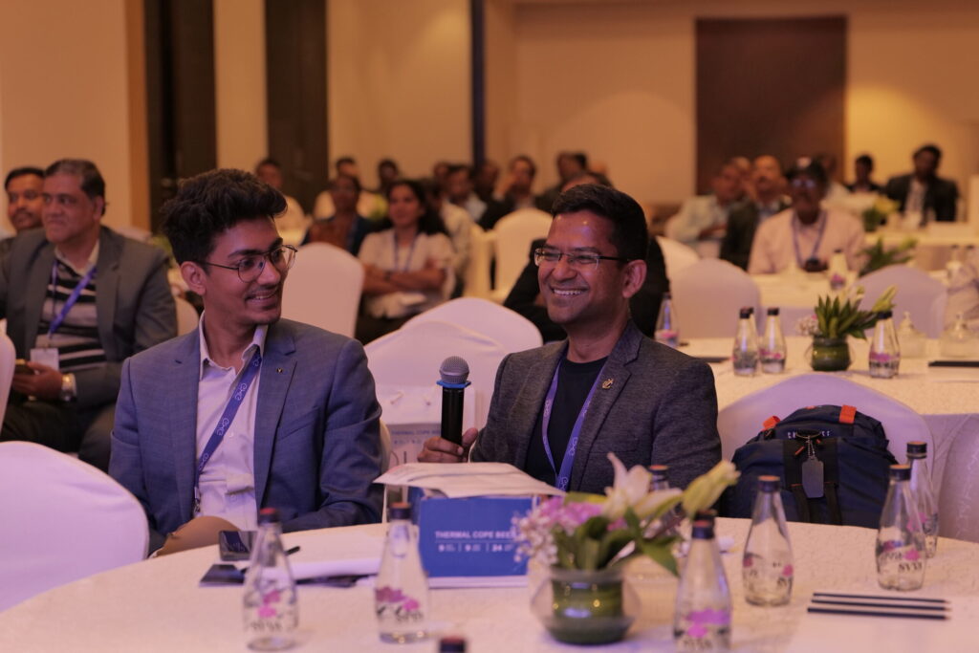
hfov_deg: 28.8
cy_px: 326
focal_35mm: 70
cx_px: 490
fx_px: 1904
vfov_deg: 19.5
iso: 1250
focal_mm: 70
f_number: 3.2
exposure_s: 1/100
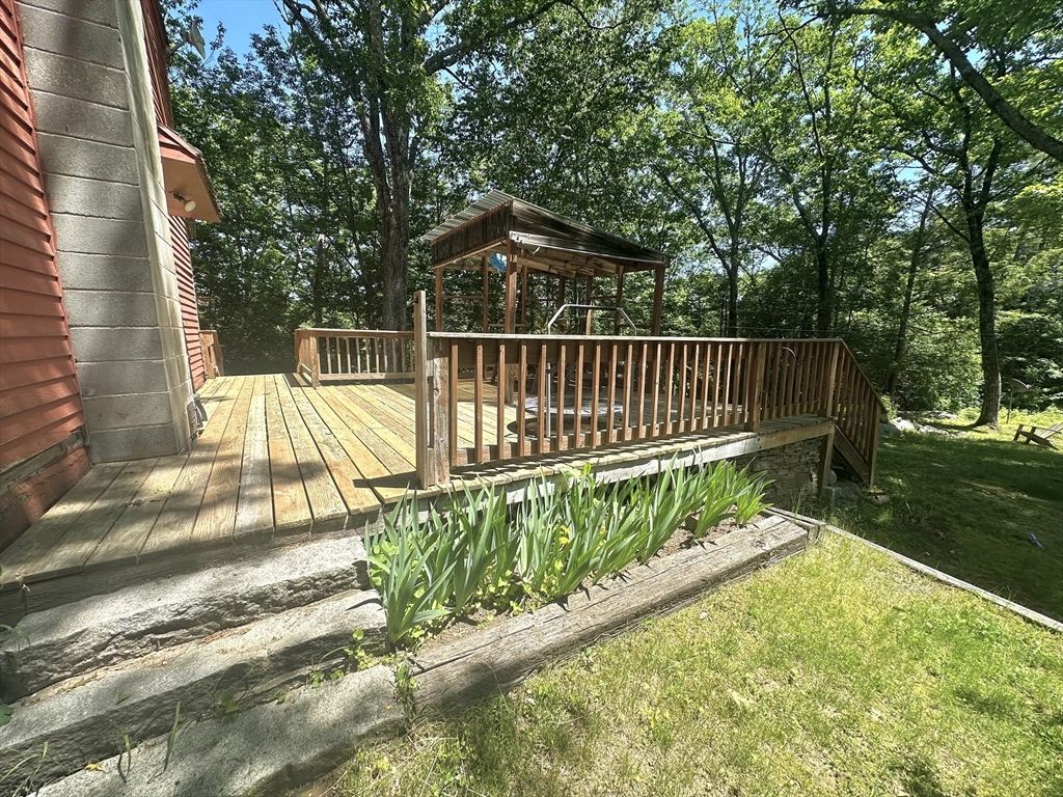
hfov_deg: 102.1
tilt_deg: -8.6
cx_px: 532
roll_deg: -0.4
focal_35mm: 14
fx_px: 430
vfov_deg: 85.7
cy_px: 398
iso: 40
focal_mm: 2.22
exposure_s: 1/703
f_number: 2.2
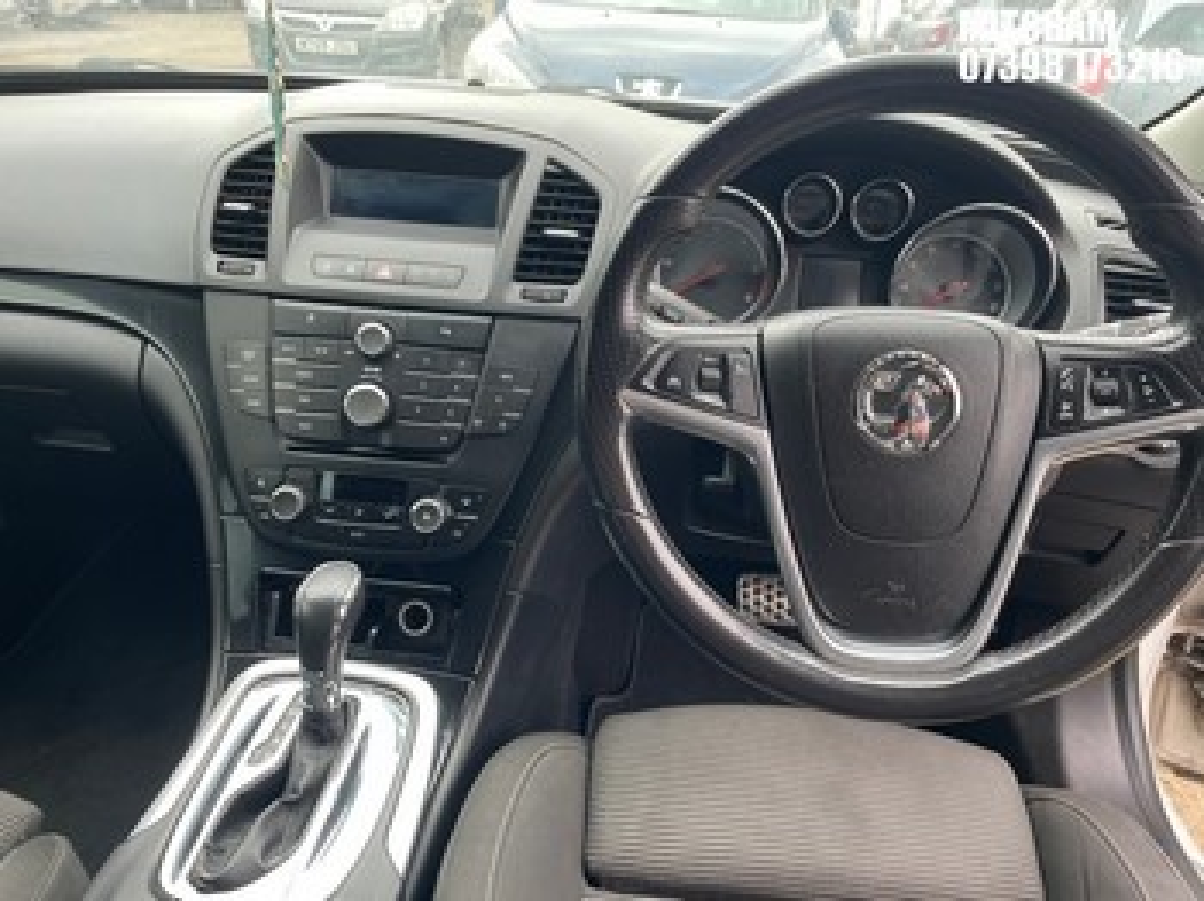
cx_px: 602
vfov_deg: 53.0
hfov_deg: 67.3
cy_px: 450
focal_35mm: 26
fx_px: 904
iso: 64
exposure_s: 1/121
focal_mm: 4.2
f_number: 1.6
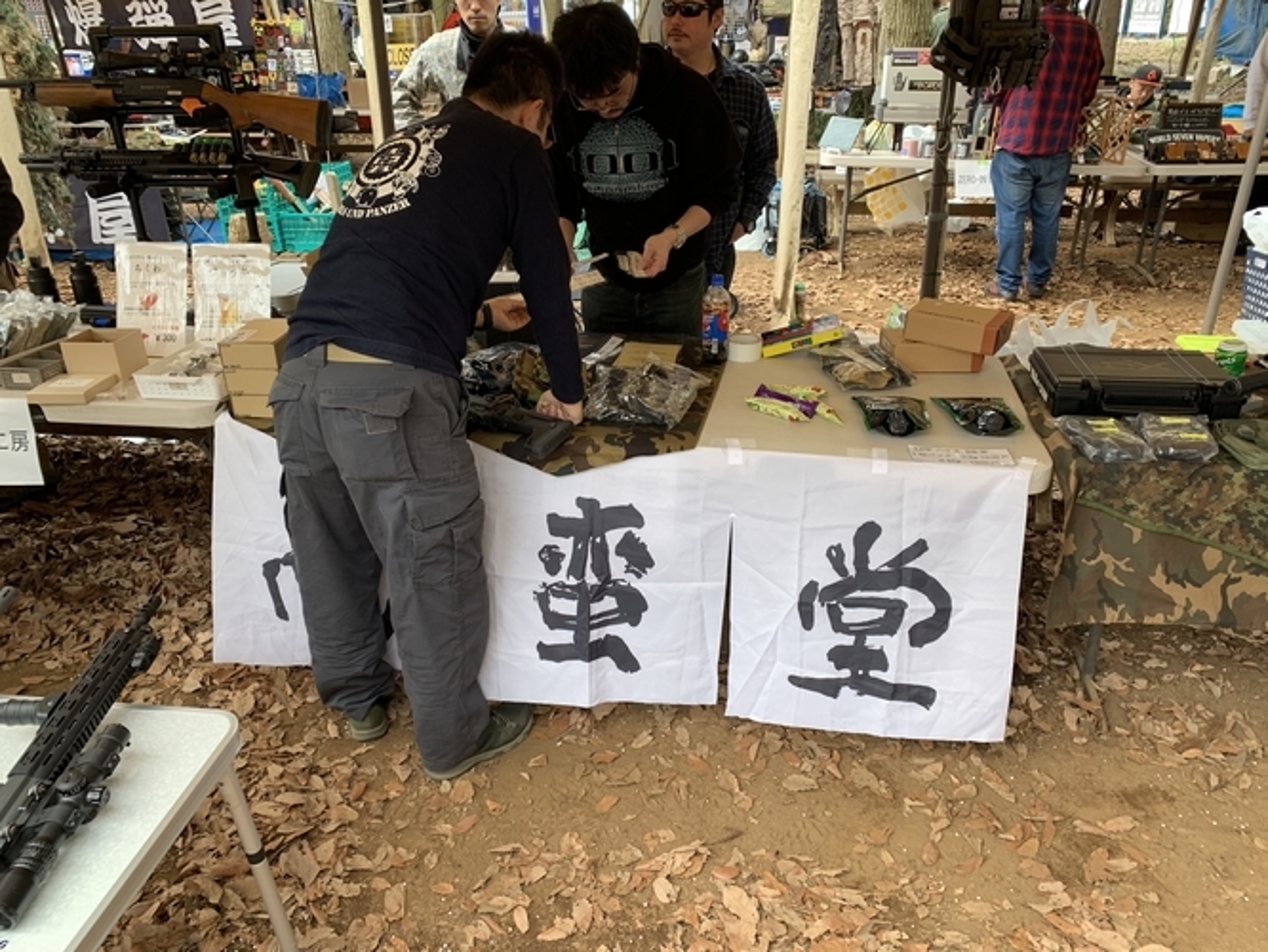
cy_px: 476
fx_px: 953
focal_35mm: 26
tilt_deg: -23.1
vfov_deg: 53.1
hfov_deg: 67.3
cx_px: 634
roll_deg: +1.9
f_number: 1.8
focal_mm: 4.25
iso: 40
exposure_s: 1/122
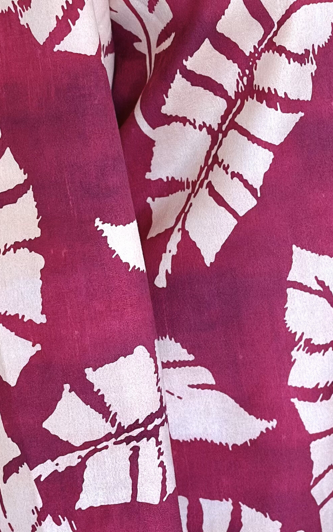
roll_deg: -2.1
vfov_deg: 16.2
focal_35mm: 129
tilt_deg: -7.9
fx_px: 1873
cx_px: 299
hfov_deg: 10.1
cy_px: 182
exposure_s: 1/109
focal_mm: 6.86
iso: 64
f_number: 1.78
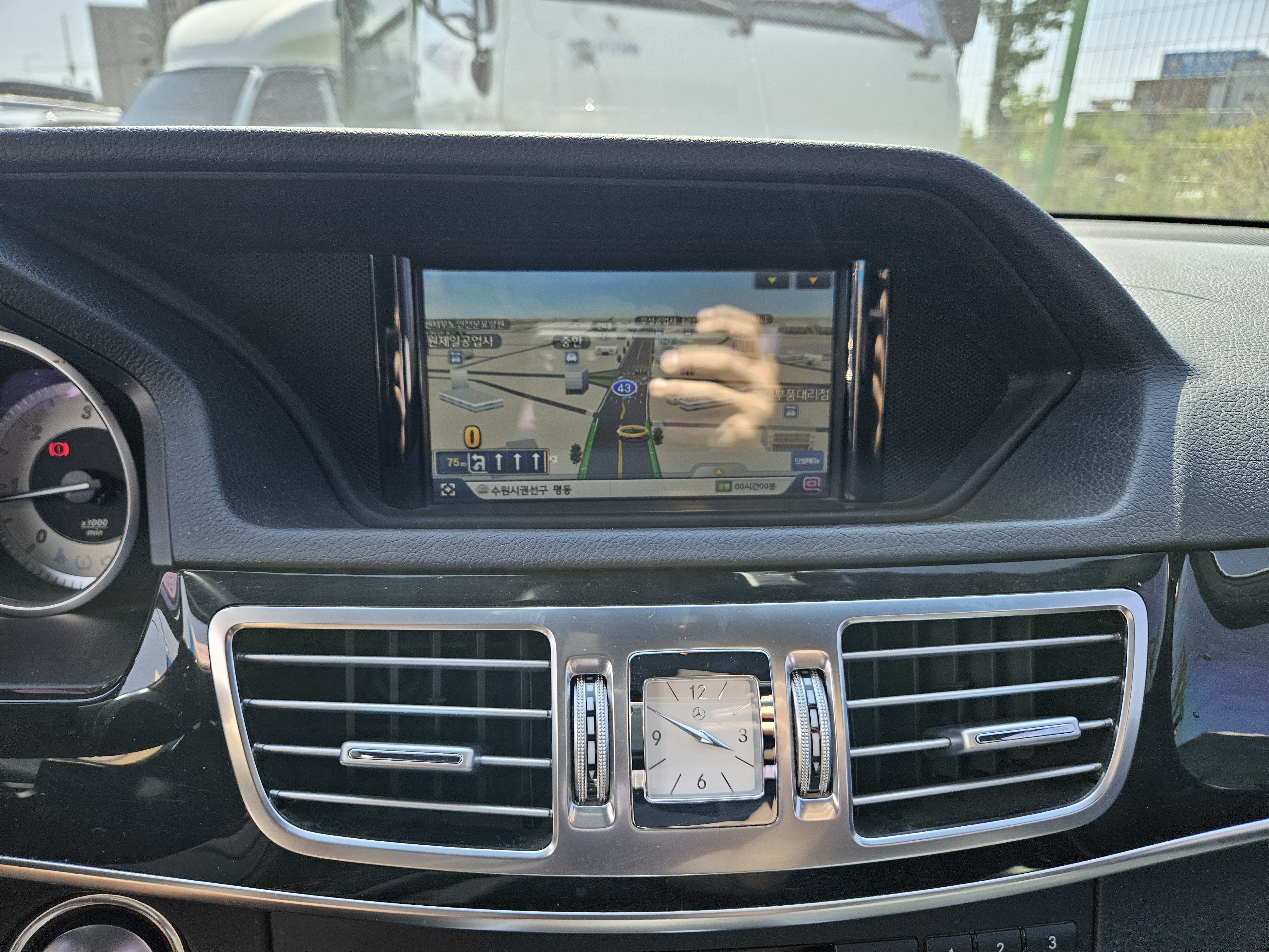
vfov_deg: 58.9
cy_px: 476
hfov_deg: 73.9
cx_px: 634
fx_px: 843
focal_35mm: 23
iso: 80
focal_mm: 5.4
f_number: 1.8
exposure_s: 1/207
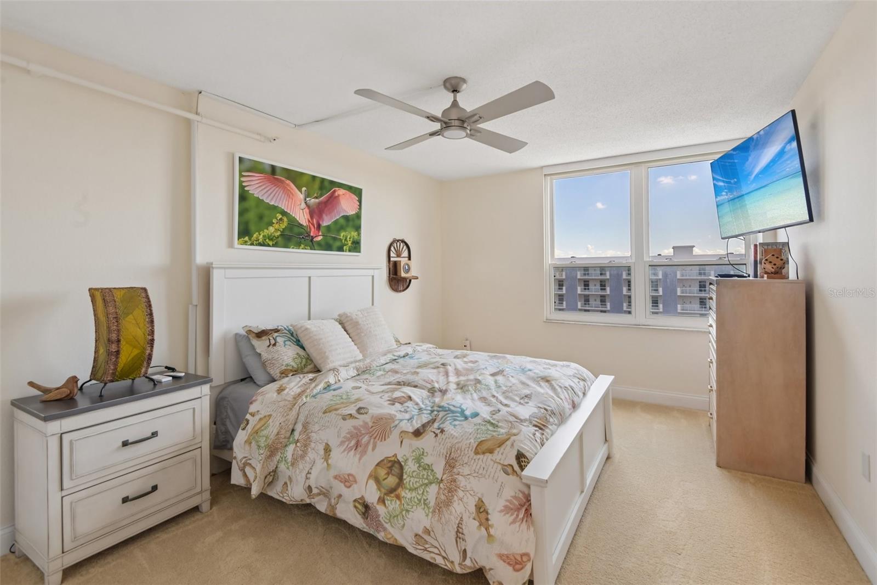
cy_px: 292
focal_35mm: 16
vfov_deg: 73.7
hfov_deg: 96.7
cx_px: 438
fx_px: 390
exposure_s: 1/40
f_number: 8
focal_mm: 16
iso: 400
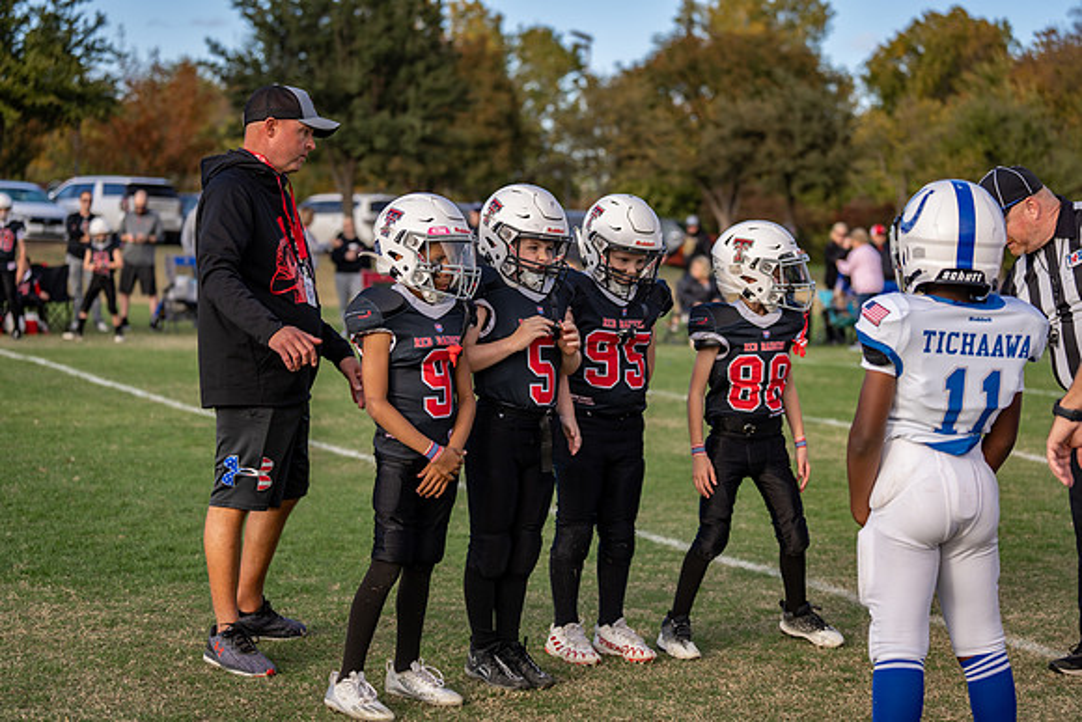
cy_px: 361
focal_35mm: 70
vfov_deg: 19.5
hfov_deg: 28.8
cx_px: 541
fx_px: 2104
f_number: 2.8
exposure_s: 1/640
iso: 100
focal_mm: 70
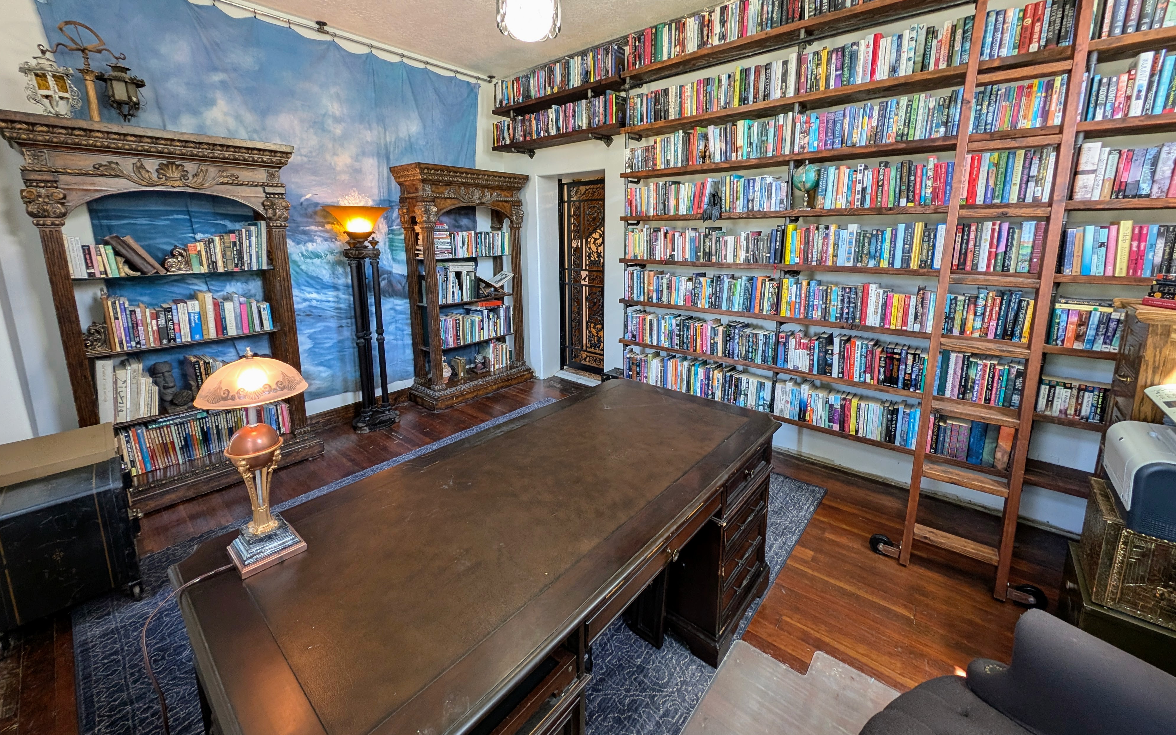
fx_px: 417
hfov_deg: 109.4
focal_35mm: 13
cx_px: 582
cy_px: 310
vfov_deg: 82.2
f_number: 1.95
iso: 137
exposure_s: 1/40
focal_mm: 2.23
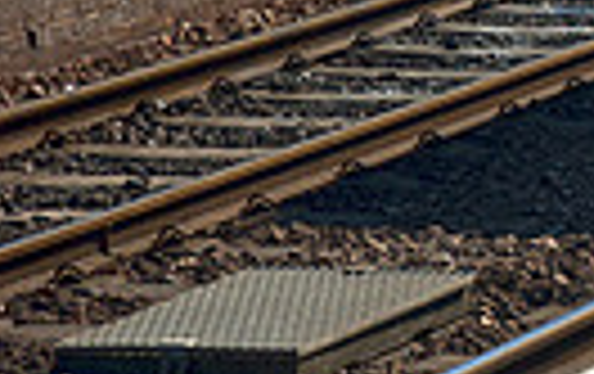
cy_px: -410
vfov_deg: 4.2
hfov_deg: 6.5
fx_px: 4995
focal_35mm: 308
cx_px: 1292
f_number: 4.5
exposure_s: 1/640
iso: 200
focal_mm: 46
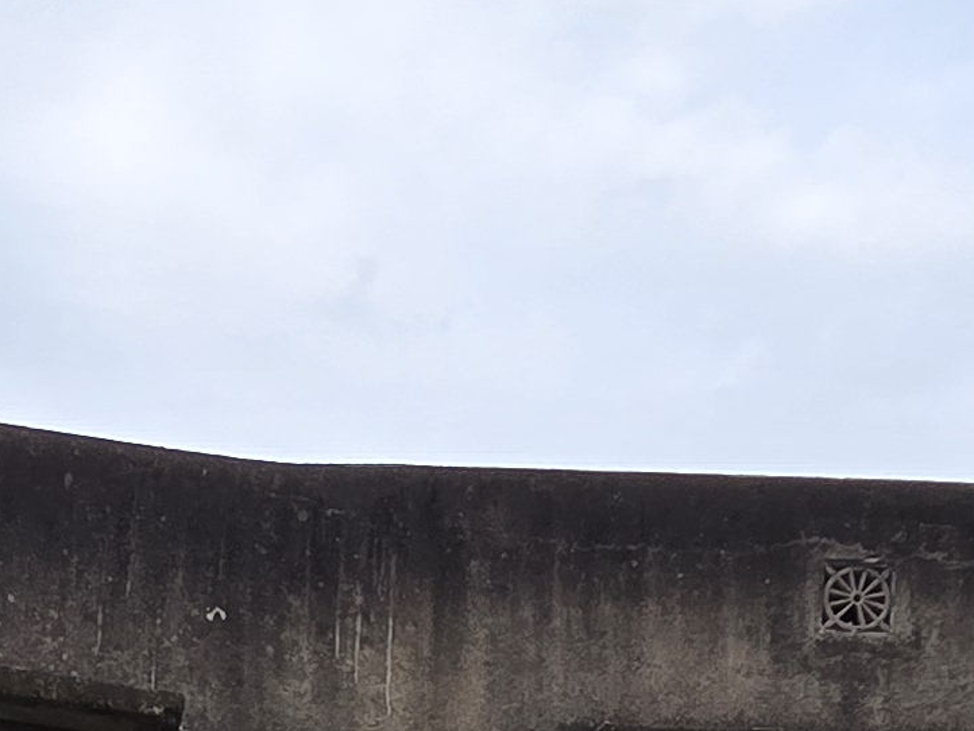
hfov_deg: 26.0
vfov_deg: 16.4
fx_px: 2027
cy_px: 1388
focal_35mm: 72
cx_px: 59
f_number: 2.2
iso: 50
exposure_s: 1/878
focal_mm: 2.2
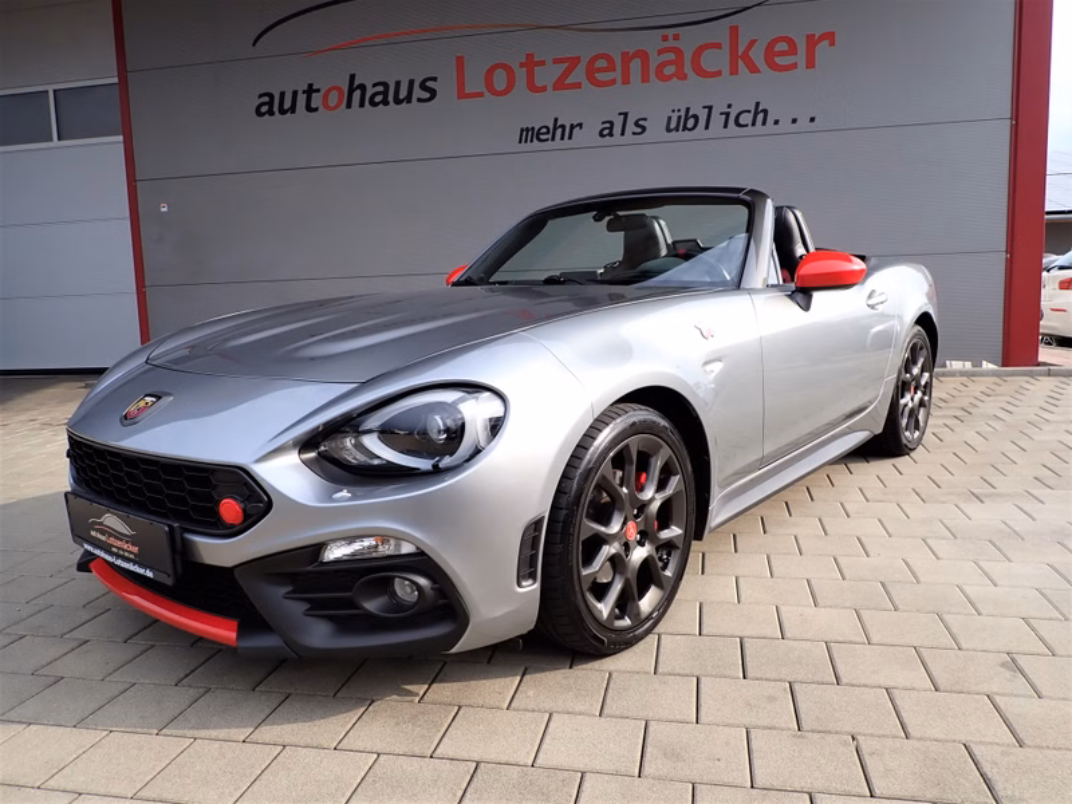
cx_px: 536
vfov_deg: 54.9
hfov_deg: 69.4
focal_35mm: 25
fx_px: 774
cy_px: 402
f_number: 2.8
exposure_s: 1/640
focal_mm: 4.5
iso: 100
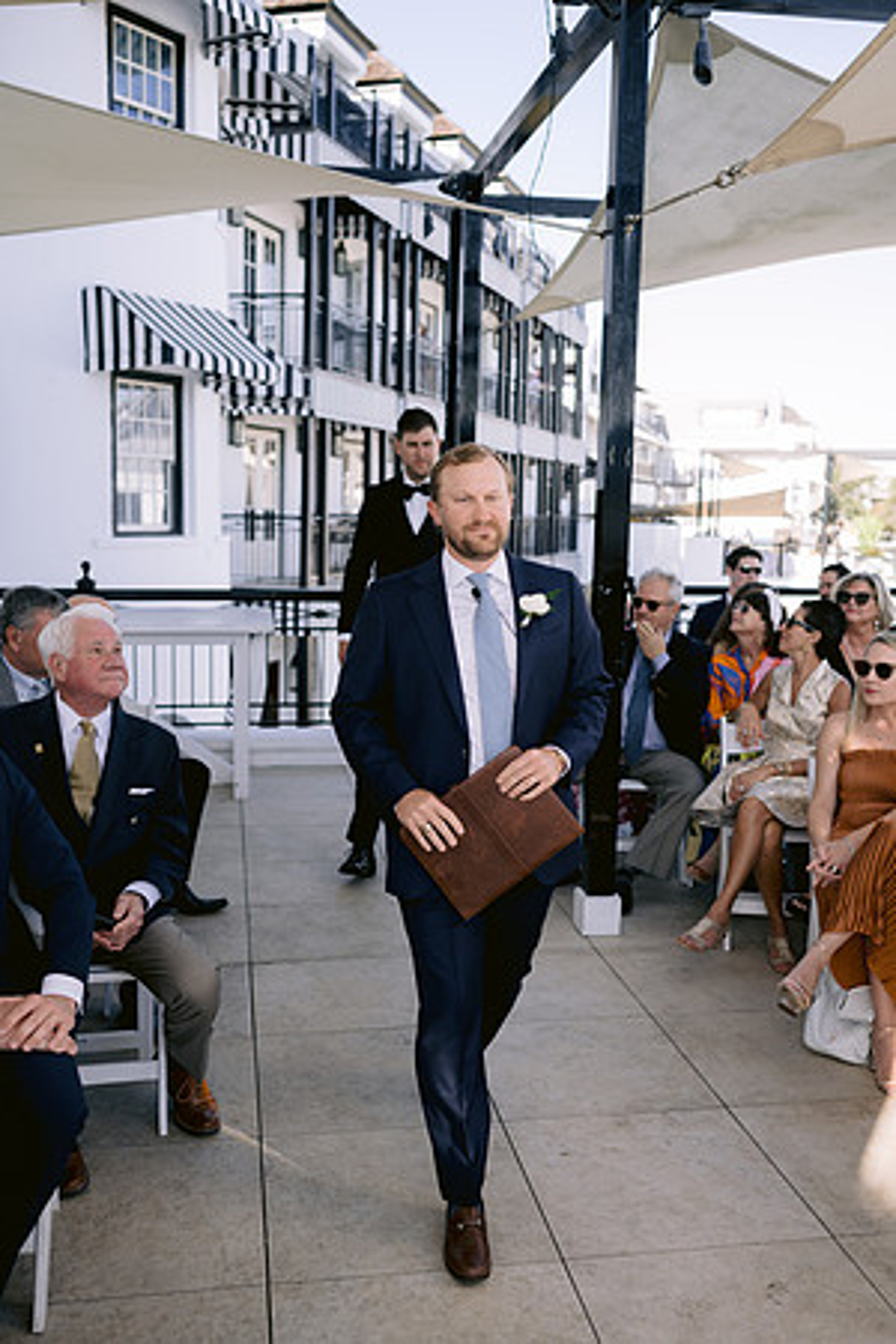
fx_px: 1307
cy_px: 672
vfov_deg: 54.4
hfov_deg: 37.9
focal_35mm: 35
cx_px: 448
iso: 200
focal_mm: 35
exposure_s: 1/800
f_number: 2.8
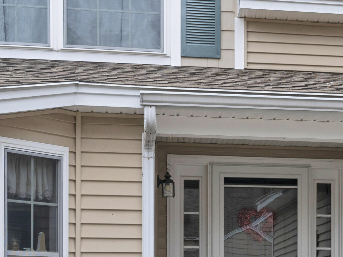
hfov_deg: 21.2
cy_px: 276
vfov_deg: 16.0
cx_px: 327
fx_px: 892
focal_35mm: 90
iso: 800
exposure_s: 1/200
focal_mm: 32
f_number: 8
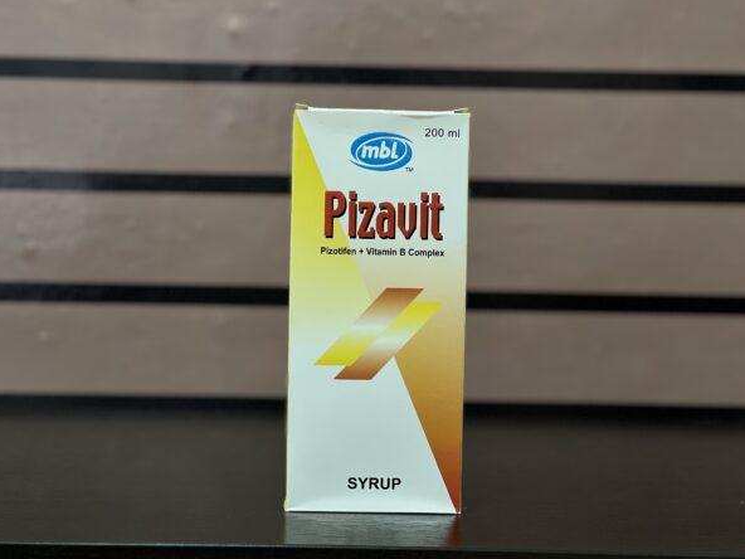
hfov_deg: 25.0
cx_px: 371
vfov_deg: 18.9
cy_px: 278
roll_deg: -0.8
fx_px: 1679
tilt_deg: -1.5
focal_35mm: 78
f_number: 2.8
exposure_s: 1/33
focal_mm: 9
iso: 160
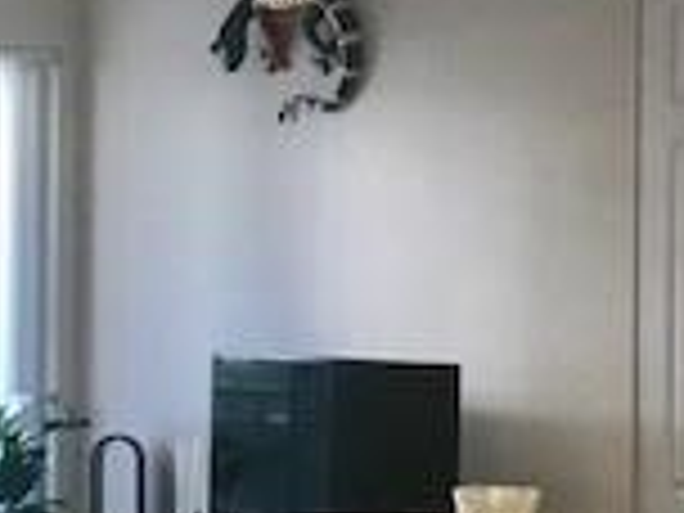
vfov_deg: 12.5
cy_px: 400
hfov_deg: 16.1
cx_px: -117
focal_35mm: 118
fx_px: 2332
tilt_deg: -3.1
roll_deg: -0.1
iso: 40
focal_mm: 3.99
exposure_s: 1/20
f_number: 1.8
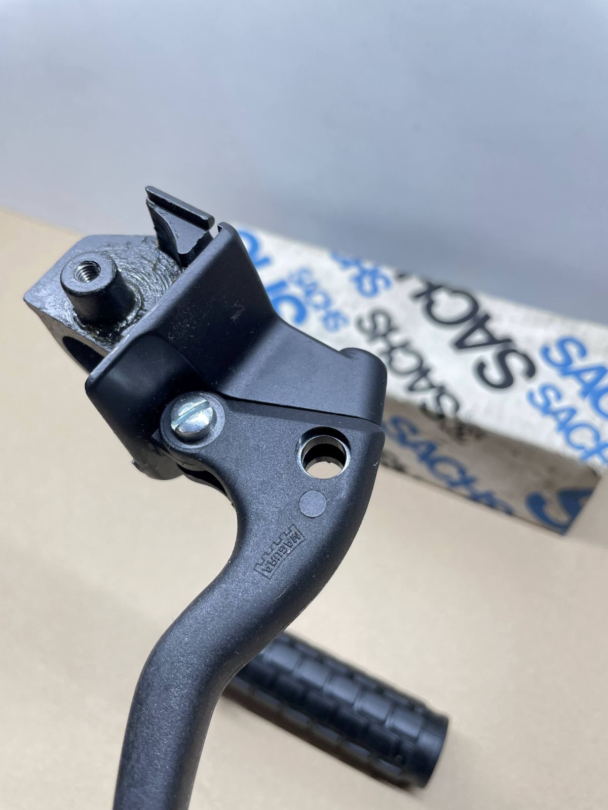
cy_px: 405
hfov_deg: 53.1
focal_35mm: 26
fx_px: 609
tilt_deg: -53.9
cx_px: 304
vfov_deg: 67.3
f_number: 1.6
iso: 100
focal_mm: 4.2
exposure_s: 1/100
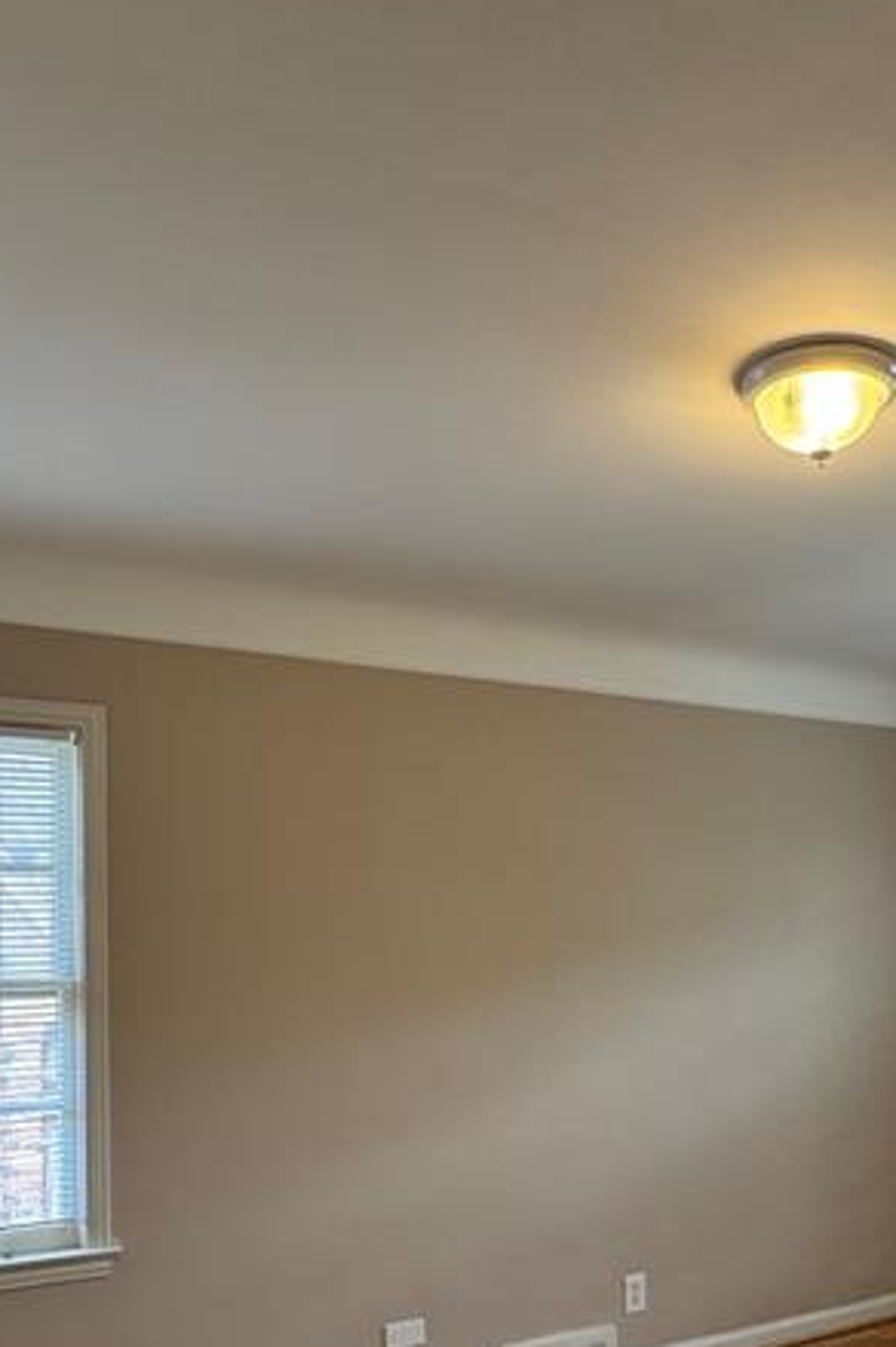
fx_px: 1271
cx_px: 654
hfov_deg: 38.0
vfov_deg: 54.2
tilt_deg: -0.6
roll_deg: +1.1
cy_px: 942
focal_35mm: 34
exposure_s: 1/120
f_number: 2.2
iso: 200
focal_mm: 2.22
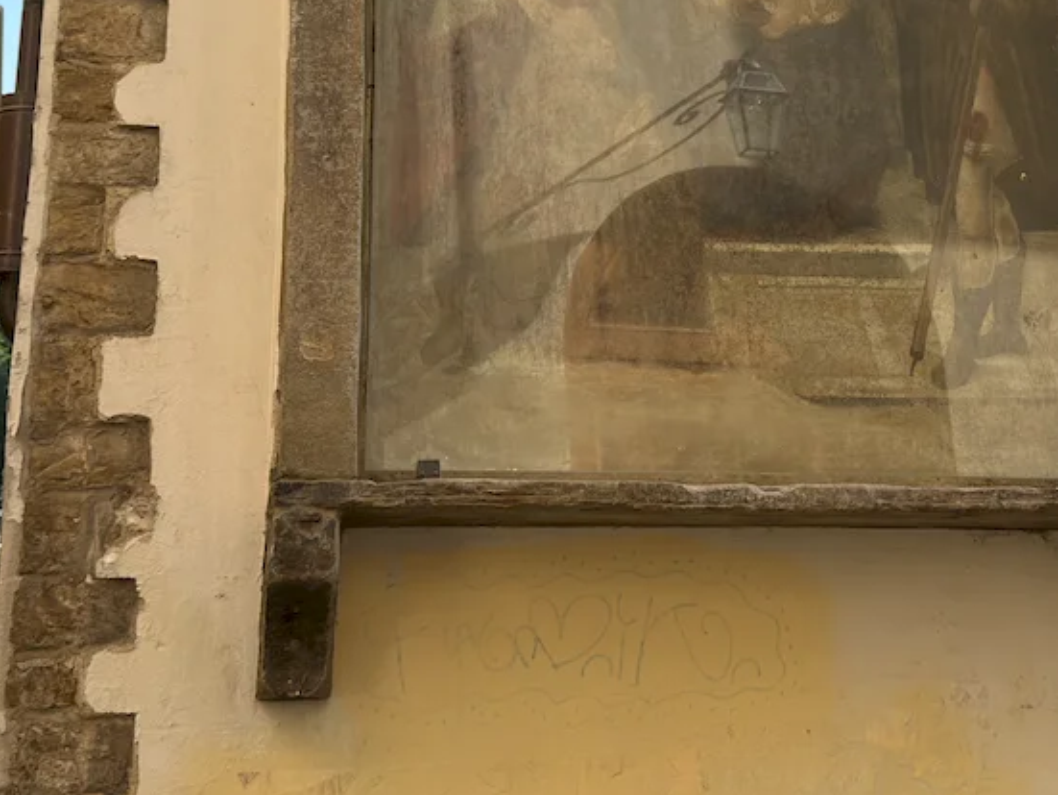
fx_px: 2263
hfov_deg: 26.2
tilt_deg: +16.0
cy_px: 25
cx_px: 703
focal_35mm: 74
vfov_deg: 19.4
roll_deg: +1.4
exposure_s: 1/1295
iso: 100
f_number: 1.78
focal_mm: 6.76
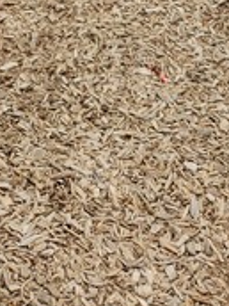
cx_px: 94
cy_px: -584
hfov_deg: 10.8
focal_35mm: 137
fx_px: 1208
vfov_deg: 10.6
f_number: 1.8
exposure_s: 1/596
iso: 20
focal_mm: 5.4
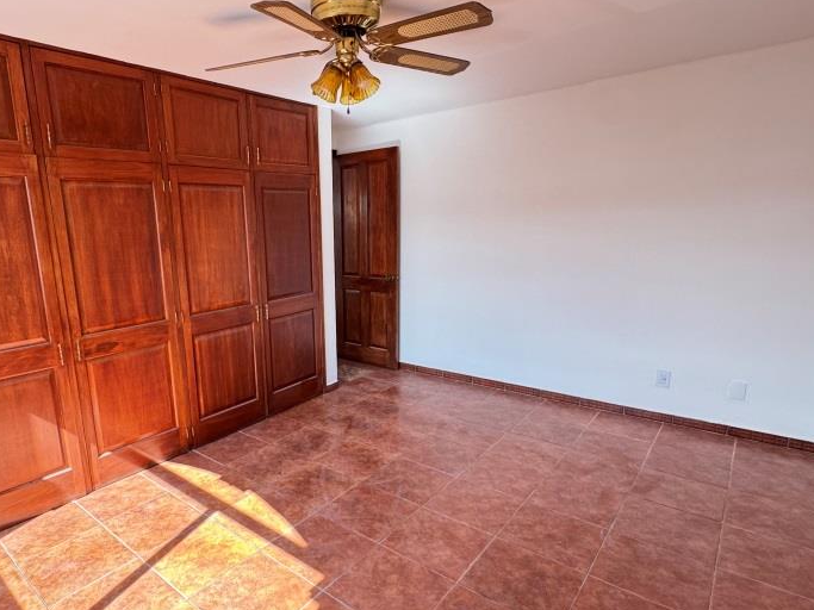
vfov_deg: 63.3
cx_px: 313
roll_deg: +2.8
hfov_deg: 77.8
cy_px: 329
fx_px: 494
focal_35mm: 21
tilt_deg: -12.4
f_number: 2.2
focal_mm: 2.22
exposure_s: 1/99
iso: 200
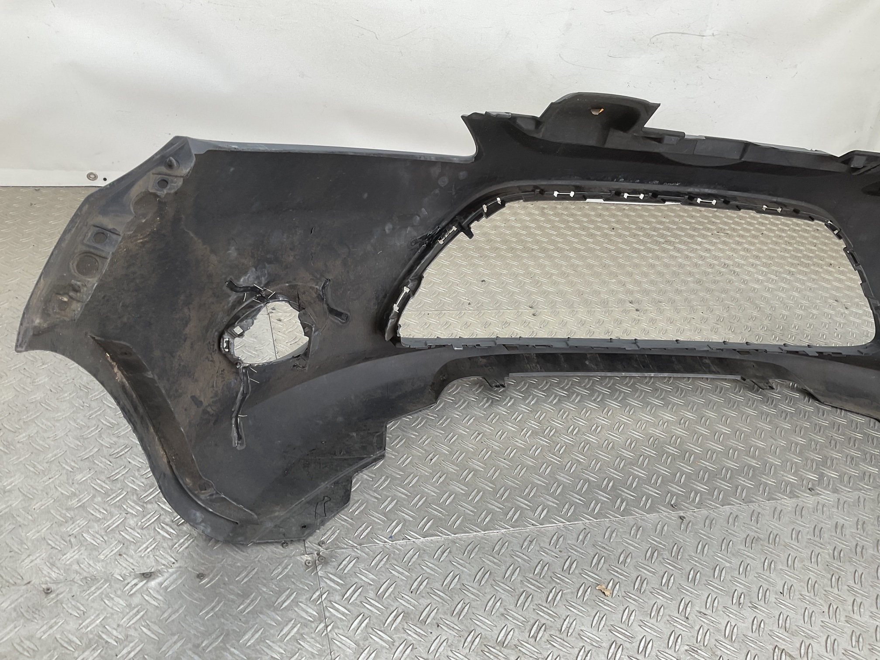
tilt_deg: -31.4
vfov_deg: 48.2
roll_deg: -11.9
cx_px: 440
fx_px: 737
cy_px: 330
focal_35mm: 29
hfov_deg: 61.7
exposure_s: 1/100
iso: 20
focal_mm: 3
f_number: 1.8
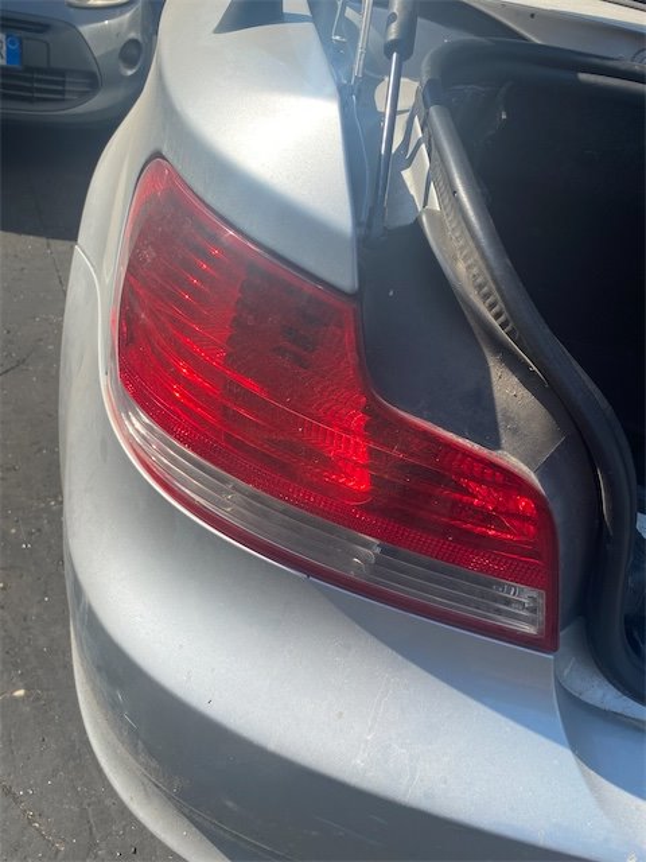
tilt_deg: -34.8
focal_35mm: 26
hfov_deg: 53.1
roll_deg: -17.2
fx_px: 647
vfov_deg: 67.3
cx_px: 323
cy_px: 431
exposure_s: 1/1565
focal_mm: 4.25
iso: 32
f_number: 1.8
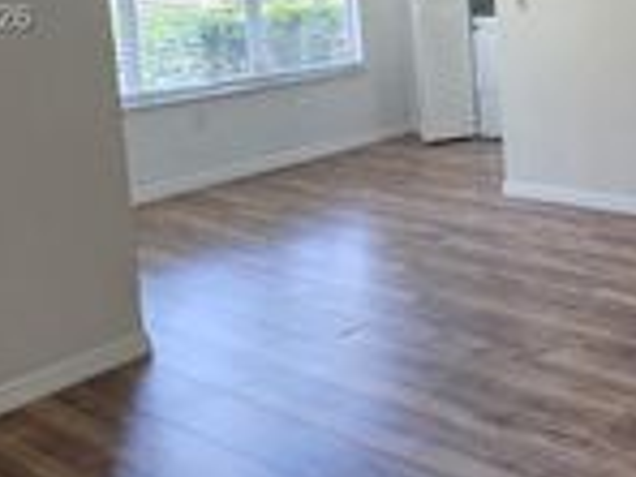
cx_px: 688
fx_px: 808
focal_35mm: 44
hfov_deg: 36.7
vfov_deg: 30.9
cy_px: 19
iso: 160
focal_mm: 2.2
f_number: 1.9
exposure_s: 1/120
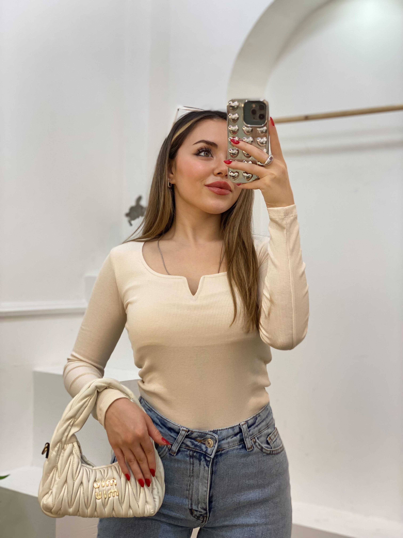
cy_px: 269
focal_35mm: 52
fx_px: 807
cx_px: 202
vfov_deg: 36.8
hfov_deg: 28.0
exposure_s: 1/100
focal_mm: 6
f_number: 2
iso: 64
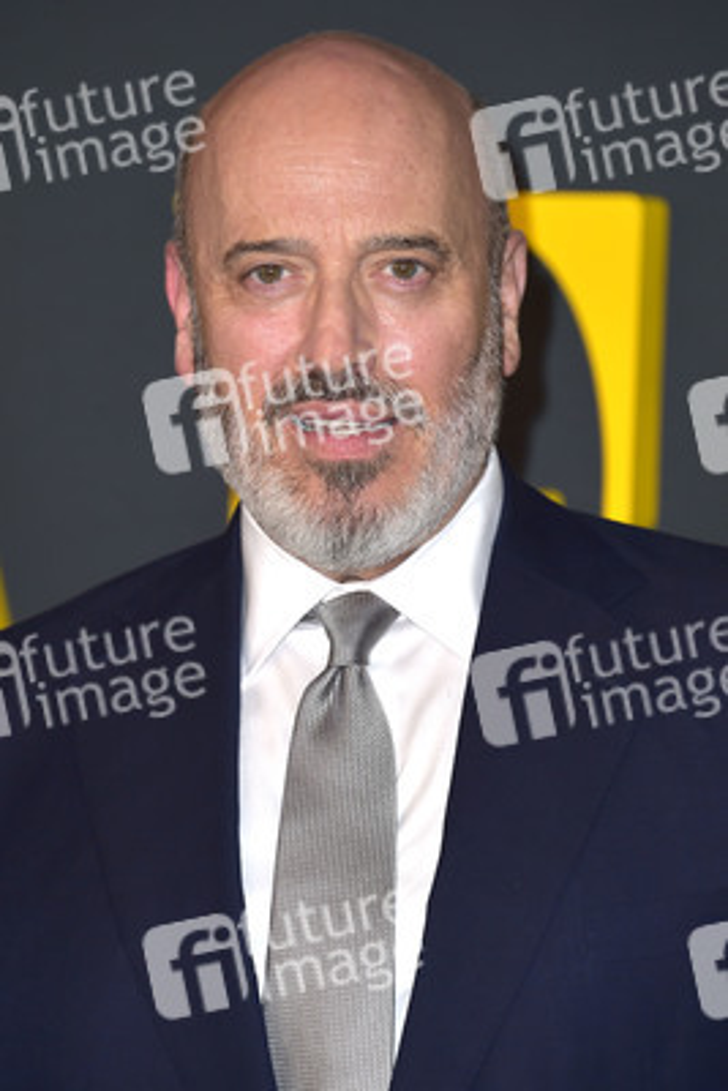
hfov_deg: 6.0
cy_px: 546
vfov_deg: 8.9
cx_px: 364
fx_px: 6970
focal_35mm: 230
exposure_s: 1/250
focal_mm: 230
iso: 320
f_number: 6.3
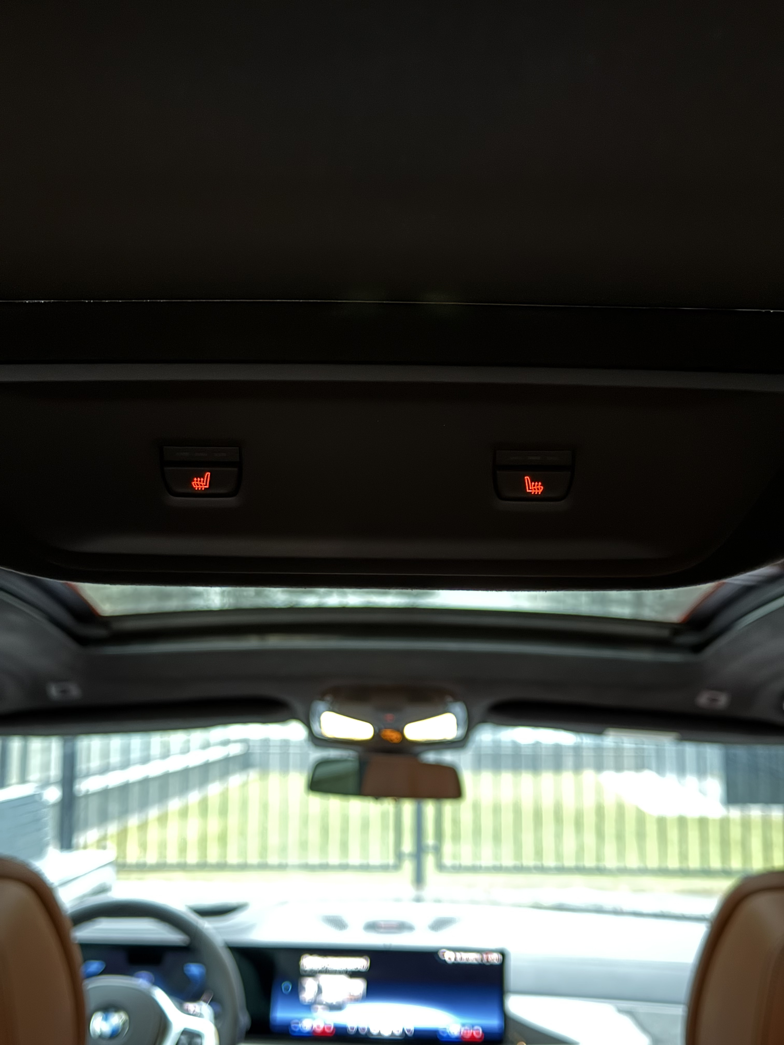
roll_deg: -0.3
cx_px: 392
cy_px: 522
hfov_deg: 30.3
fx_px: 1450
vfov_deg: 39.7
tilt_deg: +7.1
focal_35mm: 48
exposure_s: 1/9
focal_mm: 6.76
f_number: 1.78
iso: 2000
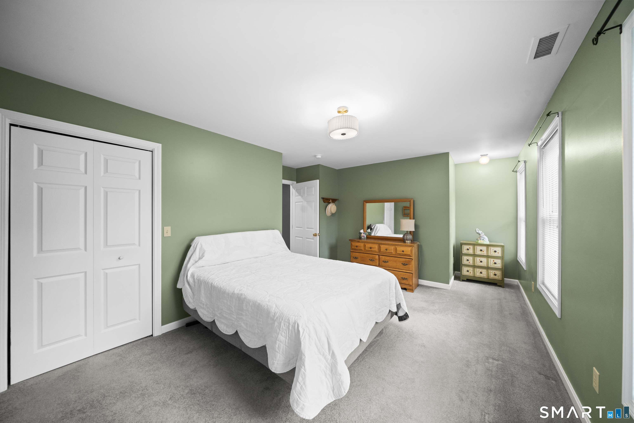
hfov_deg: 112.6
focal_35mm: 12
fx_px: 211
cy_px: 212
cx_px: 317
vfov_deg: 90.0
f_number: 7.1
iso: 400
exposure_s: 1/8
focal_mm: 12
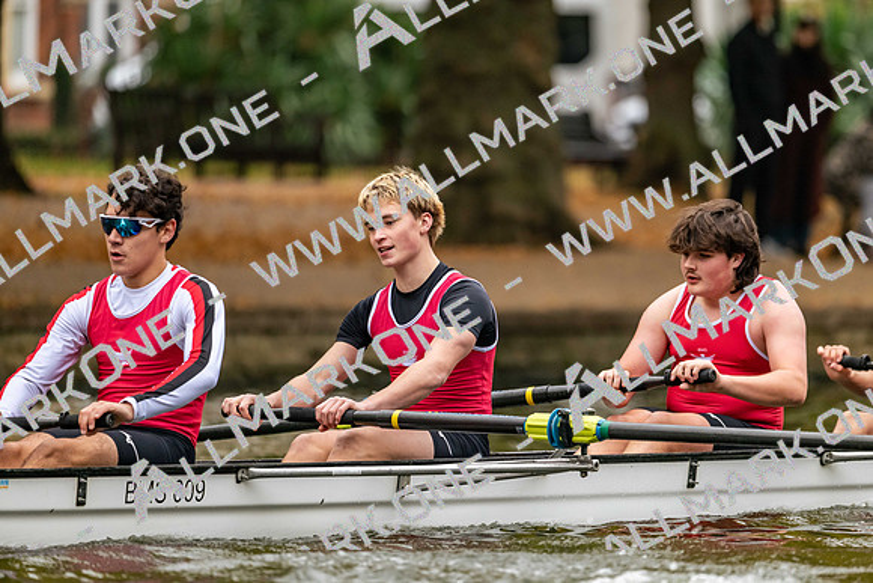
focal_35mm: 400
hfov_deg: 5.2
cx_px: 436
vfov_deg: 3.4
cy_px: 292
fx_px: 9702
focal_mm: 400
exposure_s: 1/2000
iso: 2500
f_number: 4.5
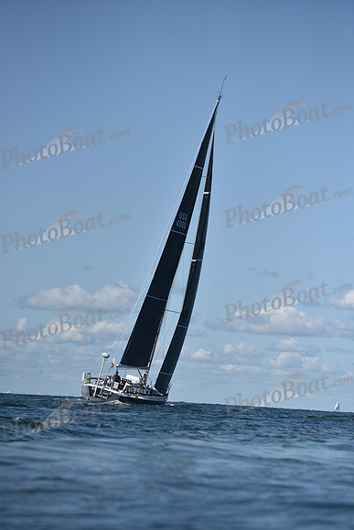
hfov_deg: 9.5
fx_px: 2137
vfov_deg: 14.2
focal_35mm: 145
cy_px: 265
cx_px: 177
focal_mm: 145
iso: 250
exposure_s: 1/8000
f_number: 3.5
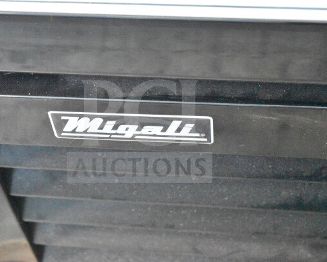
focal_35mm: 94
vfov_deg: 16.4
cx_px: 139
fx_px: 906
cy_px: 131
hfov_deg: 20.5
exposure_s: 1/100
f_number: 5.6
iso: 25600
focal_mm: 55
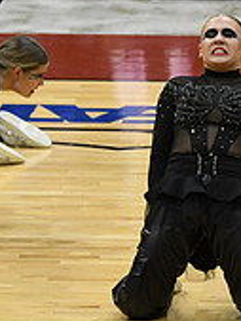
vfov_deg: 3.3
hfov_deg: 2.5
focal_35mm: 594
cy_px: -1
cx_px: 547
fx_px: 5507
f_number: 4
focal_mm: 120
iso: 3200
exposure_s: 1/250
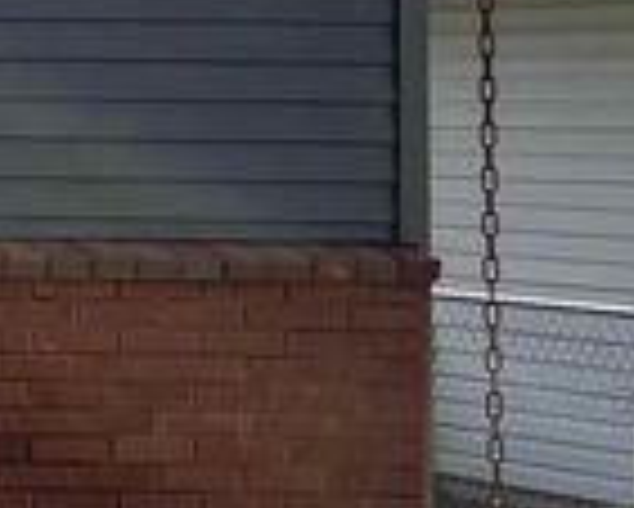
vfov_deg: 8.4
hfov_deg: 8.1
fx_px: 3455
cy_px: 81
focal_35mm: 184
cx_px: -1551
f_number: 1.6
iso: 32
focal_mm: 4.2
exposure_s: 1/2882
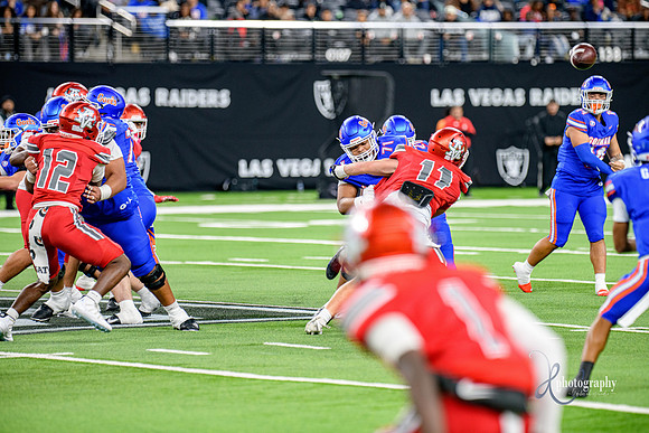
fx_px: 3967
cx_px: 324
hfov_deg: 9.4
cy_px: 216
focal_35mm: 220
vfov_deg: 6.2
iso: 1250
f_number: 2.8
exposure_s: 1/400
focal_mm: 220
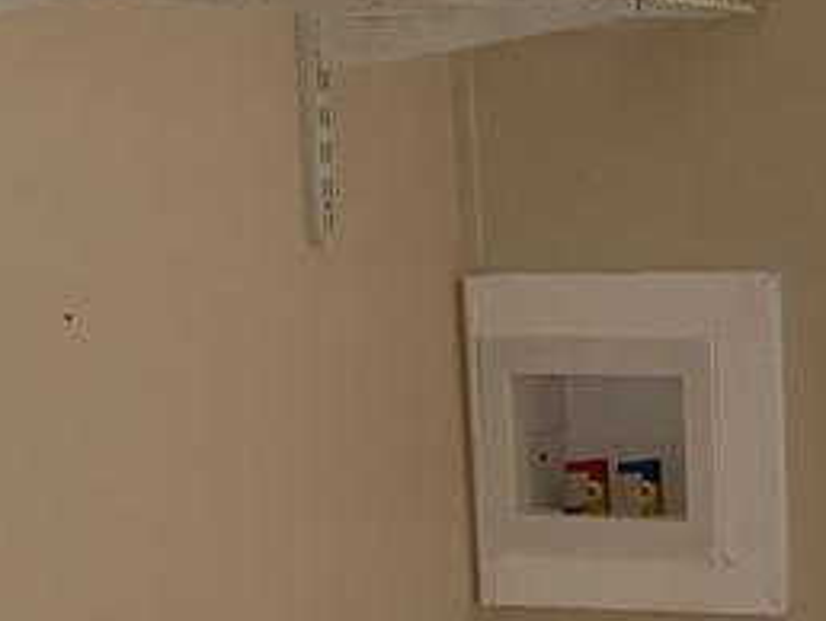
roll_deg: +2.3
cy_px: 547
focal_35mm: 103
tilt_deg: -7.7
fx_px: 2460
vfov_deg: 14.3
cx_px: 858
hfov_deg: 18.5
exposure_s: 1/40
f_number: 1.8
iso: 320
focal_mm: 4.25
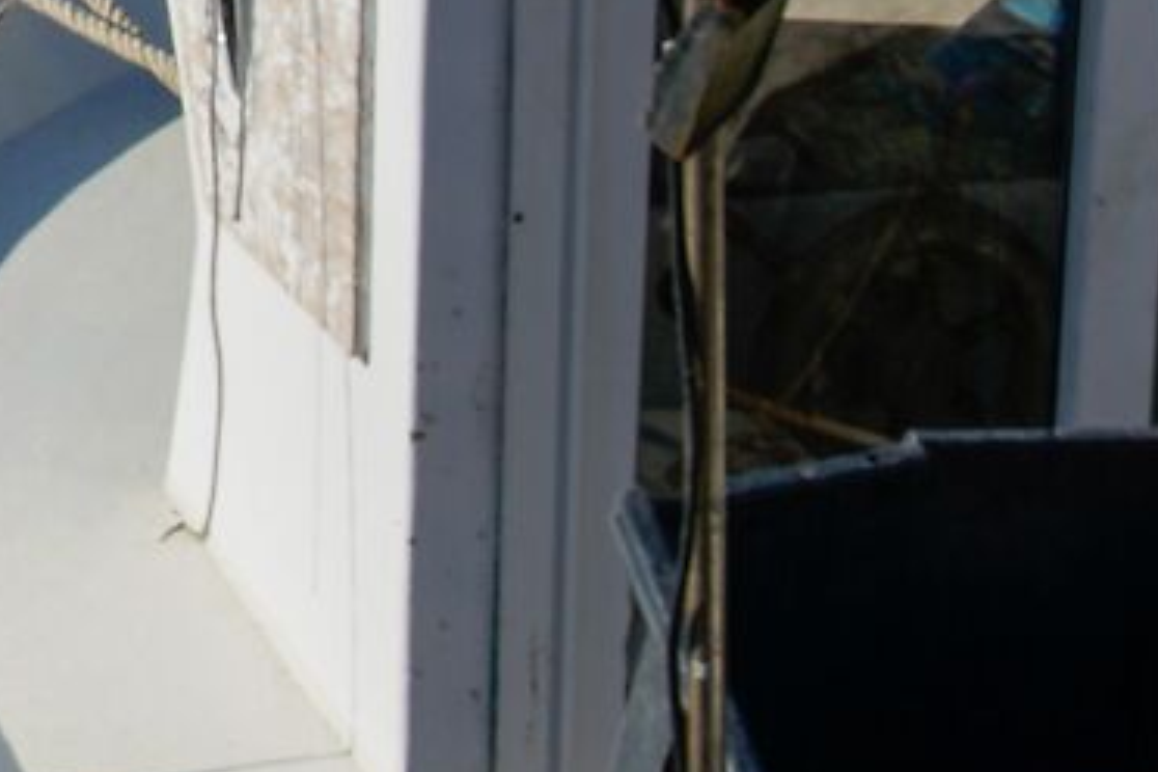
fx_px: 10389
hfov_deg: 6.3
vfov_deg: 4.2
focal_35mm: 323
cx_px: 1721
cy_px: 1209
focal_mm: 50
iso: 125
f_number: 13
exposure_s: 1/200
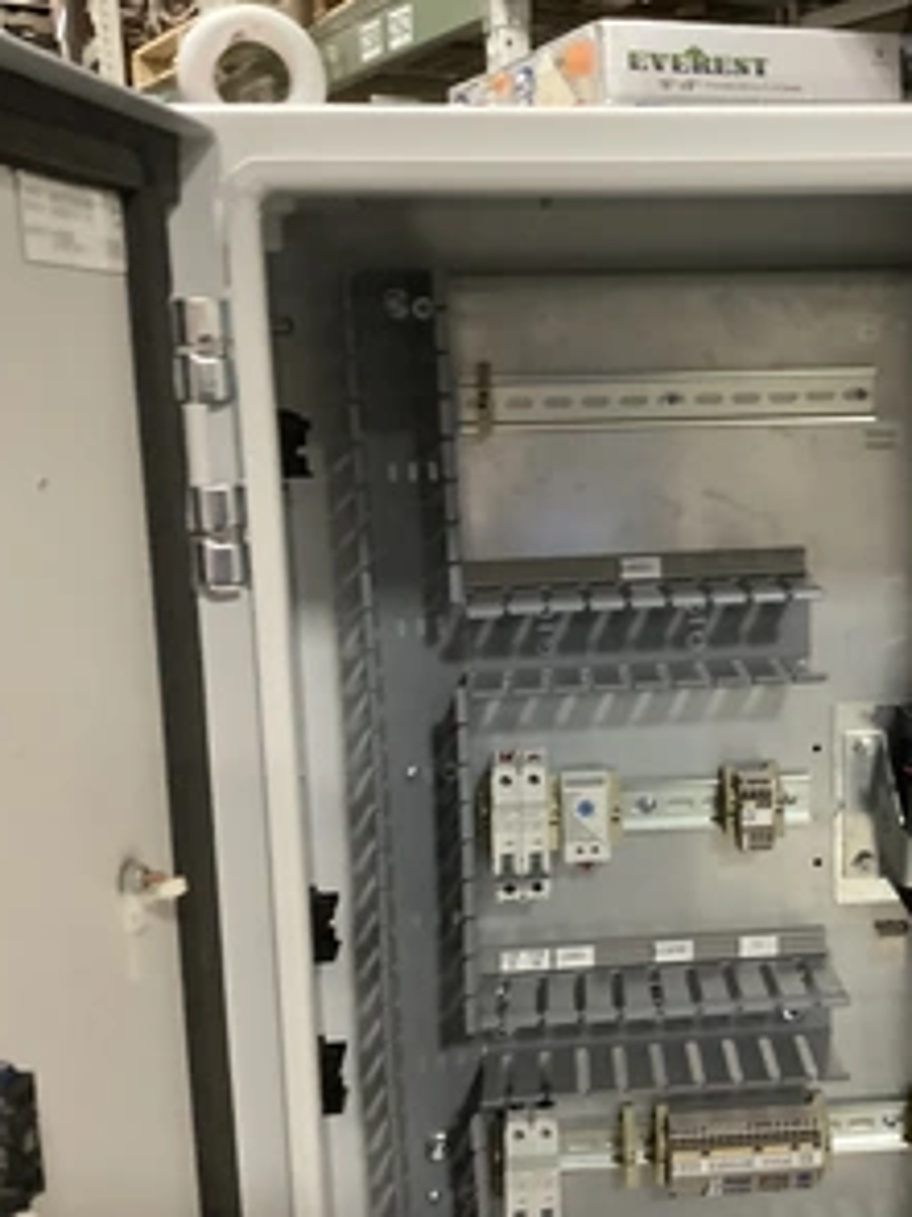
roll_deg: +1.5
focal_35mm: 42
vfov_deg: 44.8
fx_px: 1476
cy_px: 602
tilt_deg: -9.9
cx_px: 702
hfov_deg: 33.5
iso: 640
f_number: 2.4
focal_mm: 3.3
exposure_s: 1/24
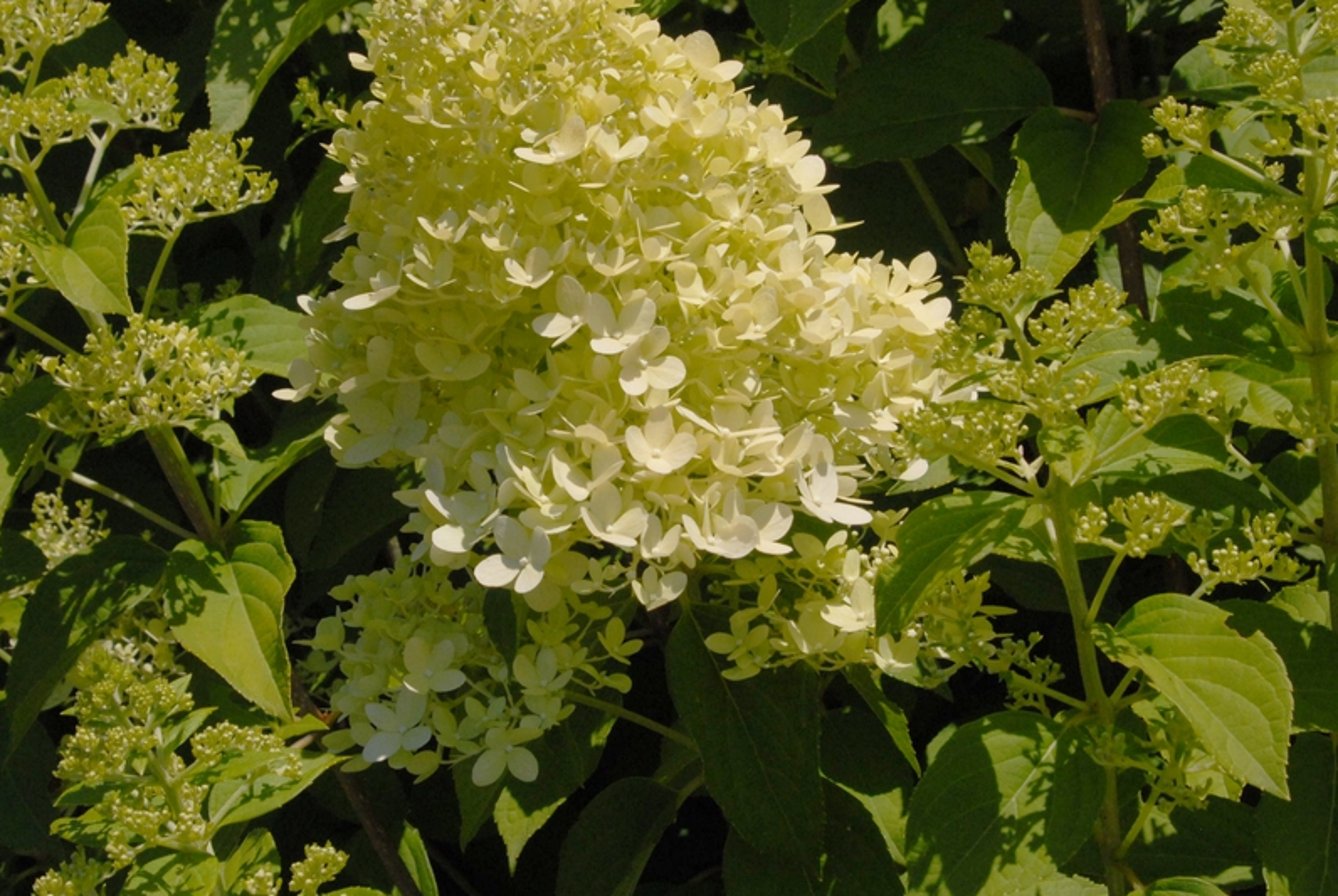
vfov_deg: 16.9
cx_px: 580
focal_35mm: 81
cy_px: 366
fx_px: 3014
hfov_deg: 25.0
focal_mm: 42
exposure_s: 1/640
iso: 400
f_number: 13
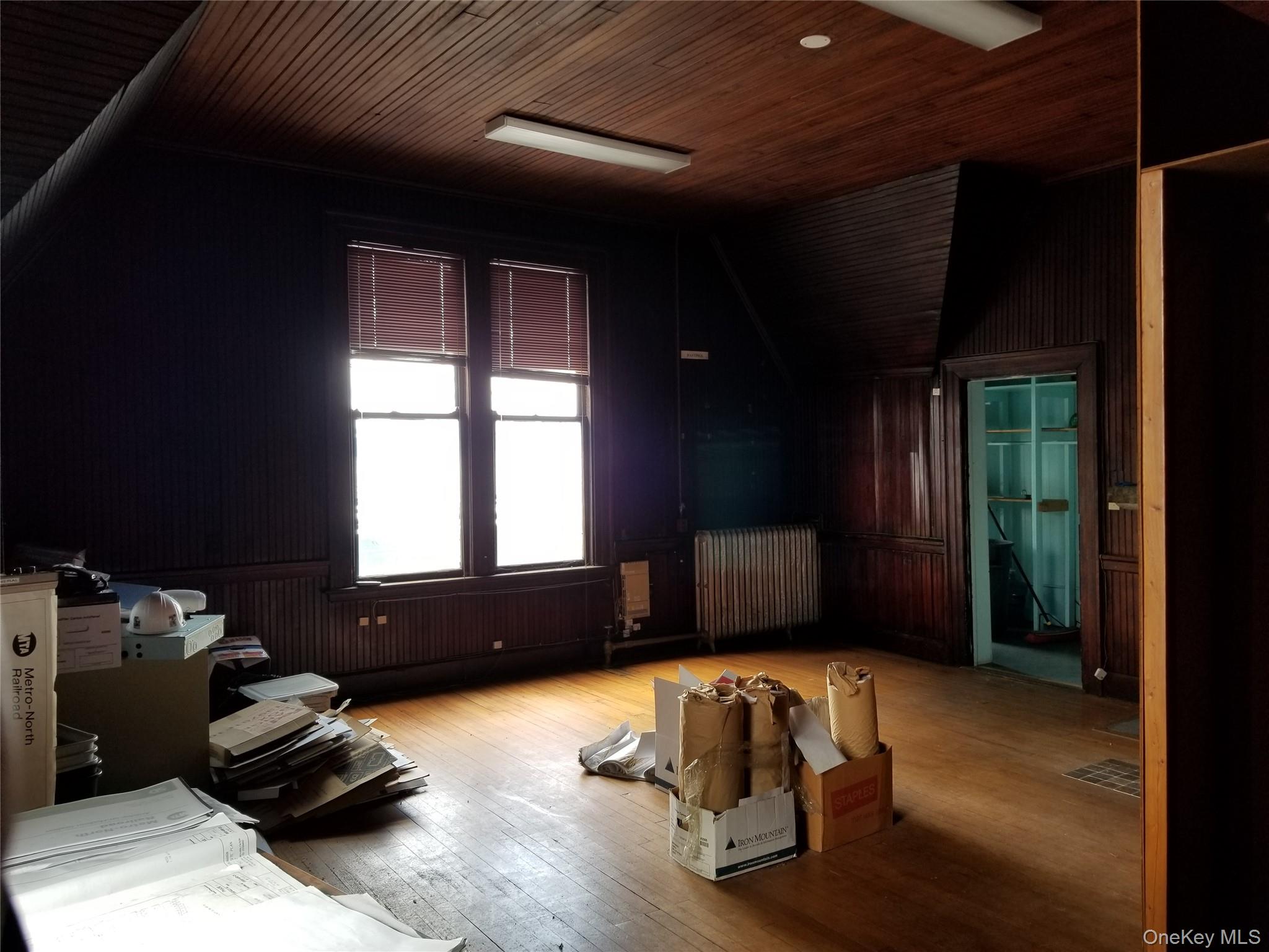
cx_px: 634
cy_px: 476
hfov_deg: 67.3
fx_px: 953
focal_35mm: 26
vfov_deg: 53.1
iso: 125
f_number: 1.7
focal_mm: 4.3
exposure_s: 1/100
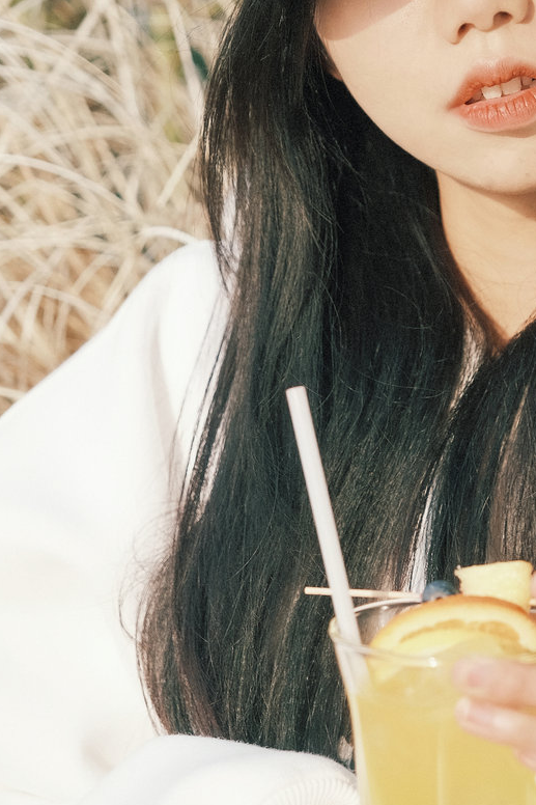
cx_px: 412
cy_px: 259
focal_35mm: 127
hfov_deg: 10.8
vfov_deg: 16.1
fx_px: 2837
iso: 640
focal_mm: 48.5
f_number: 2.8
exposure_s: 1/2000
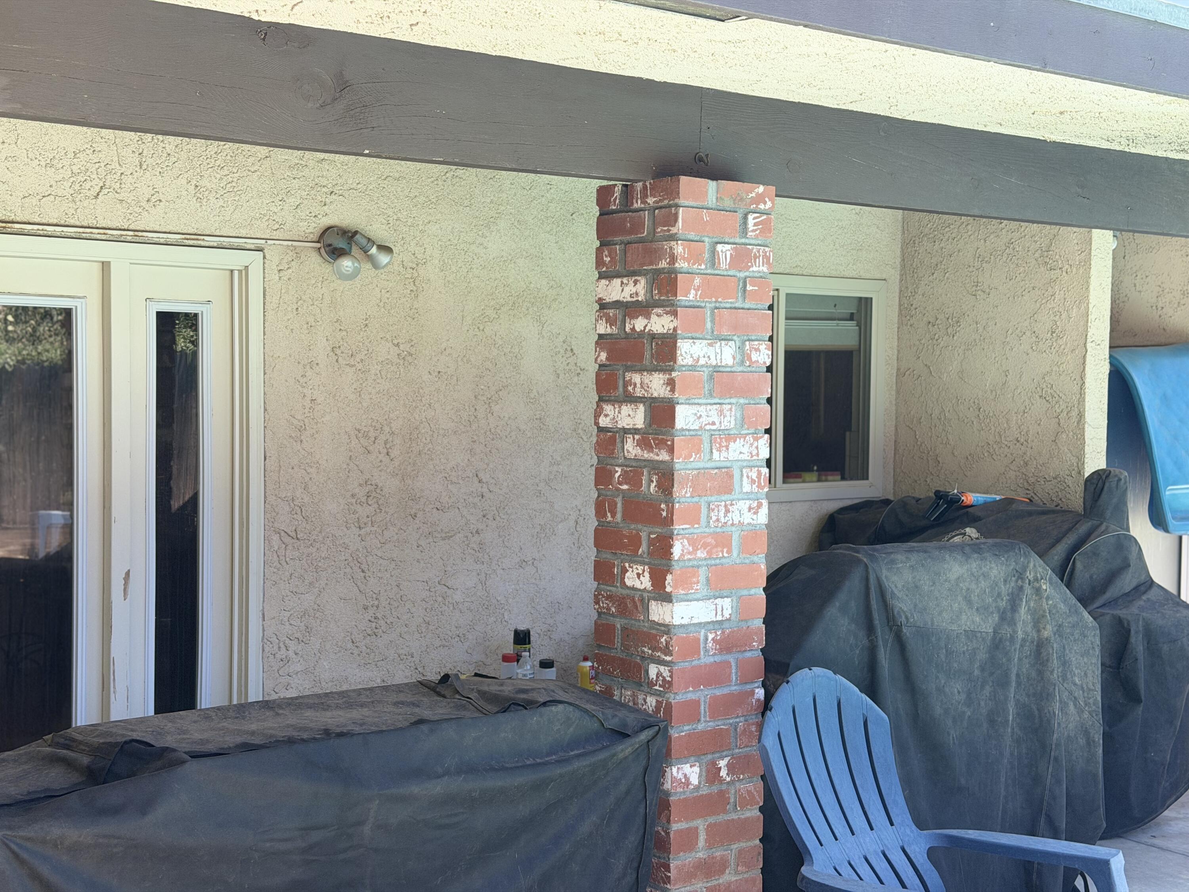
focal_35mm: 48
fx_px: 1649
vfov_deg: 30.3
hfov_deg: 39.7
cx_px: 594
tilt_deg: -0.9
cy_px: 446
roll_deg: -0.5
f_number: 1.78
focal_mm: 6.76
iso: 80
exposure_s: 1/885
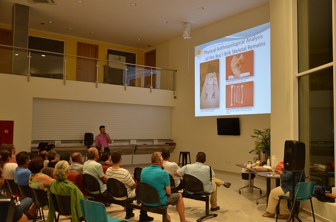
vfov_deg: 39.8
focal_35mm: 33
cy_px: 111
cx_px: 168
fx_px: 307
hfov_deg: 57.3
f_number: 3.8
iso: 800
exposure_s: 1/30
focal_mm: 22
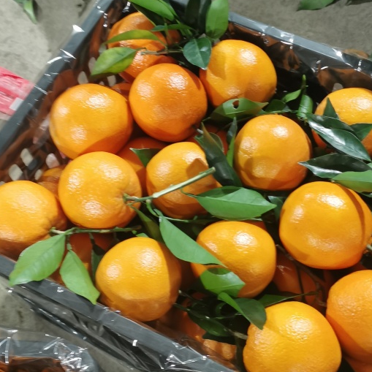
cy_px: 206
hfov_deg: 34.0
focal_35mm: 50
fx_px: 608
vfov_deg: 34.0
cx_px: 216
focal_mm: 5.58
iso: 400
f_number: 1.8
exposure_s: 1/25.7
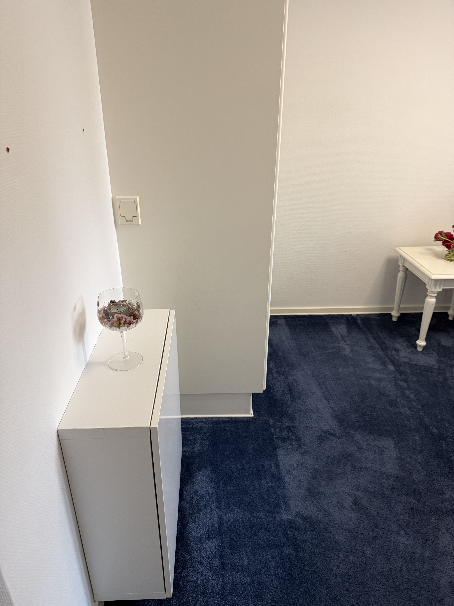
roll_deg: -0.9
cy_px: 303
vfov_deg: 71.6
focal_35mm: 24
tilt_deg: -26.0
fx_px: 420
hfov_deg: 56.8
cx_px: 227
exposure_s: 1/60
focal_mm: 6.76
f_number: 1.78
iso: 400
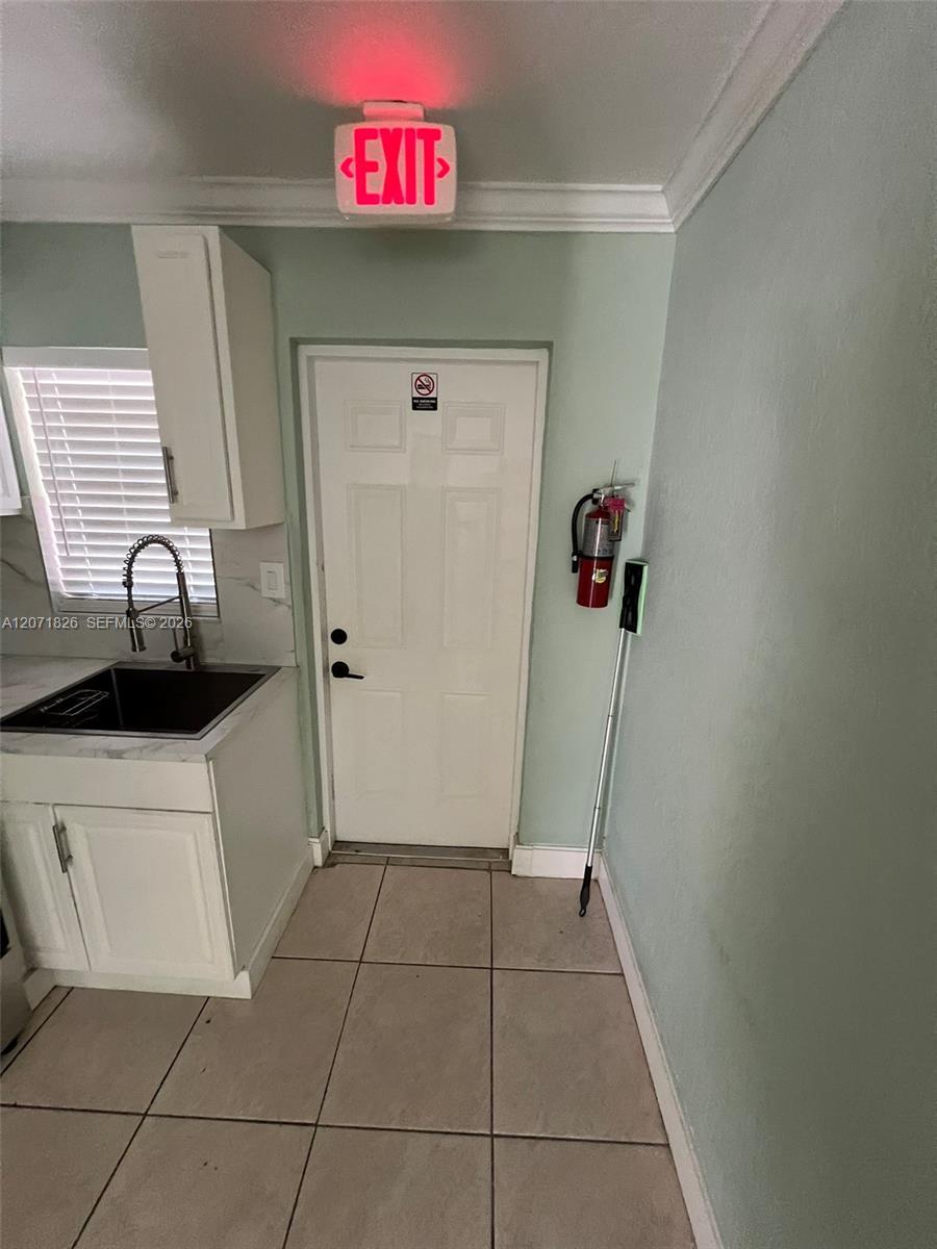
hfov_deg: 89.9
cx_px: 468
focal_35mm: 13
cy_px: 624
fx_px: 469
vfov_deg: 106.2
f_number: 1.8
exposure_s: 1/60
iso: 400
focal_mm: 1.57
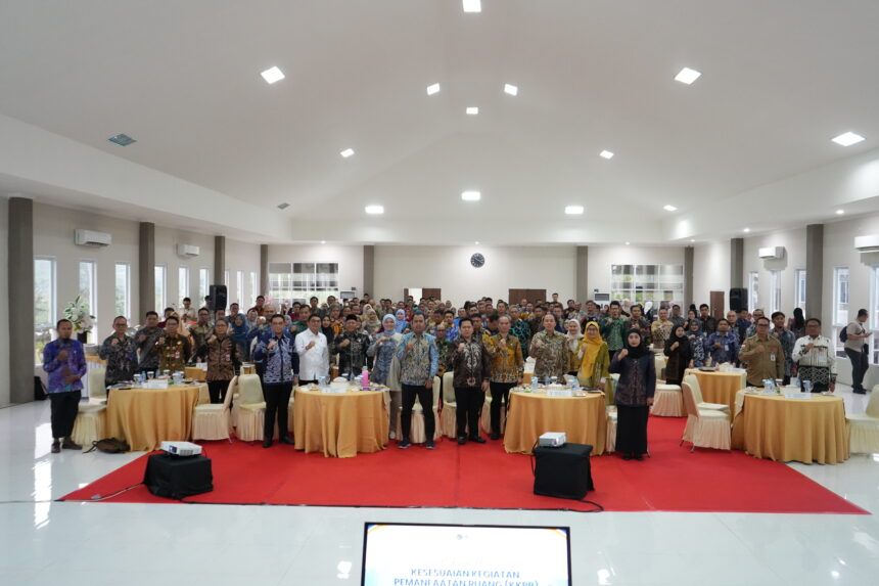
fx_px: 708
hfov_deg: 63.7
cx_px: 440
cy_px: 293
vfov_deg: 44.9
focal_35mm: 29
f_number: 4.5
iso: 6400
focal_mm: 29
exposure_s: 1/80
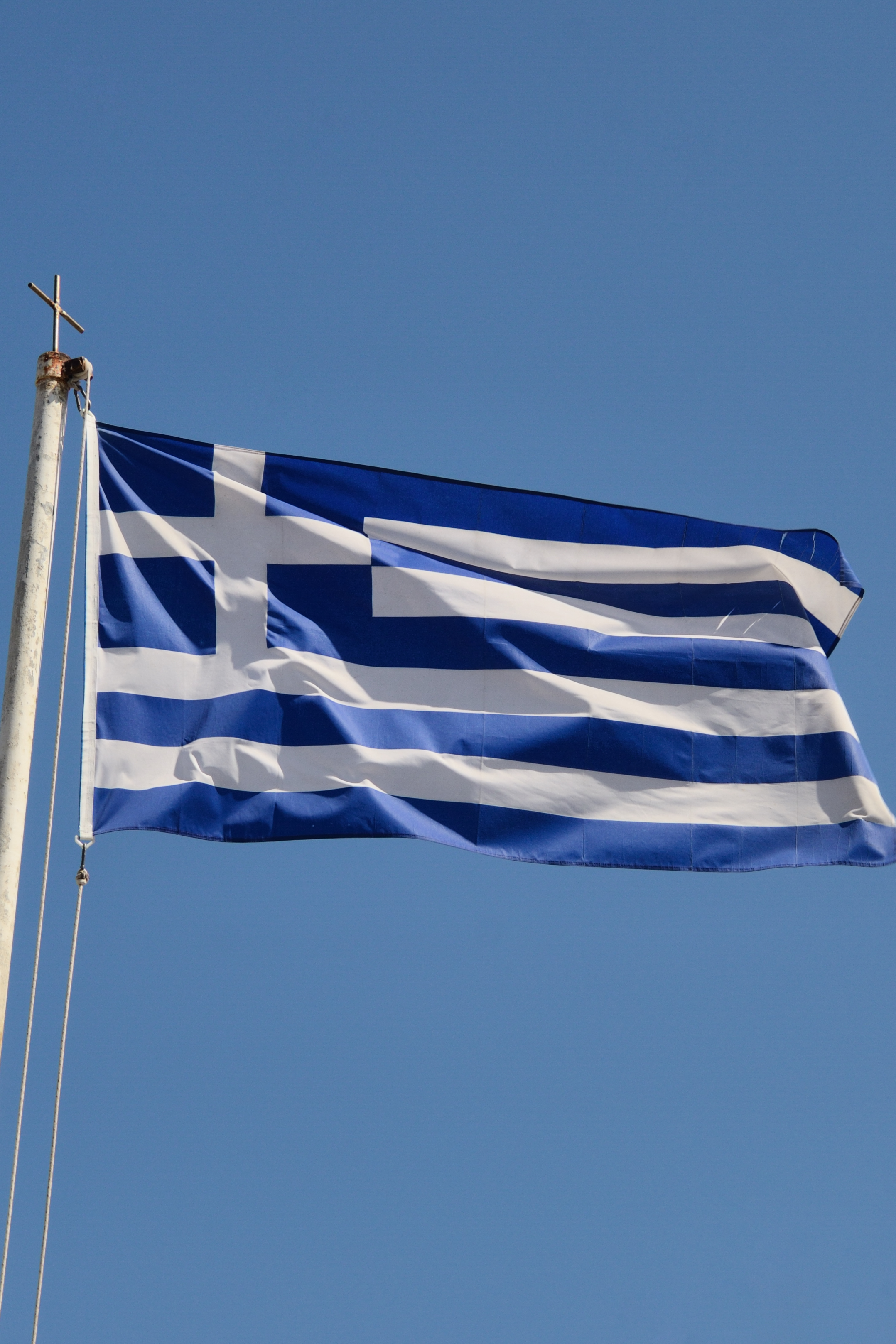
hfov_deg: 12.0
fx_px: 4256
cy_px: 671
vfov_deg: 17.9
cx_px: 452
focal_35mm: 114
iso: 160
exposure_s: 1/640
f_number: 8
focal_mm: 50
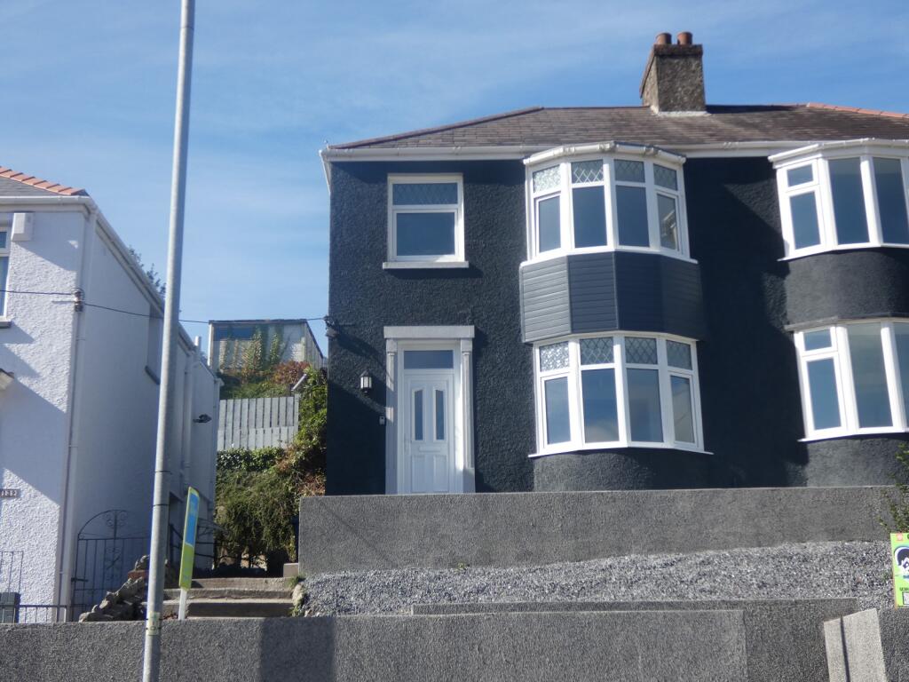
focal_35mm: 46
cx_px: 454
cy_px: 341
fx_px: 1208
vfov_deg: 31.5
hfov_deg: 41.2
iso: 80
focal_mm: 8.2
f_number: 3.8
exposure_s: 1/640
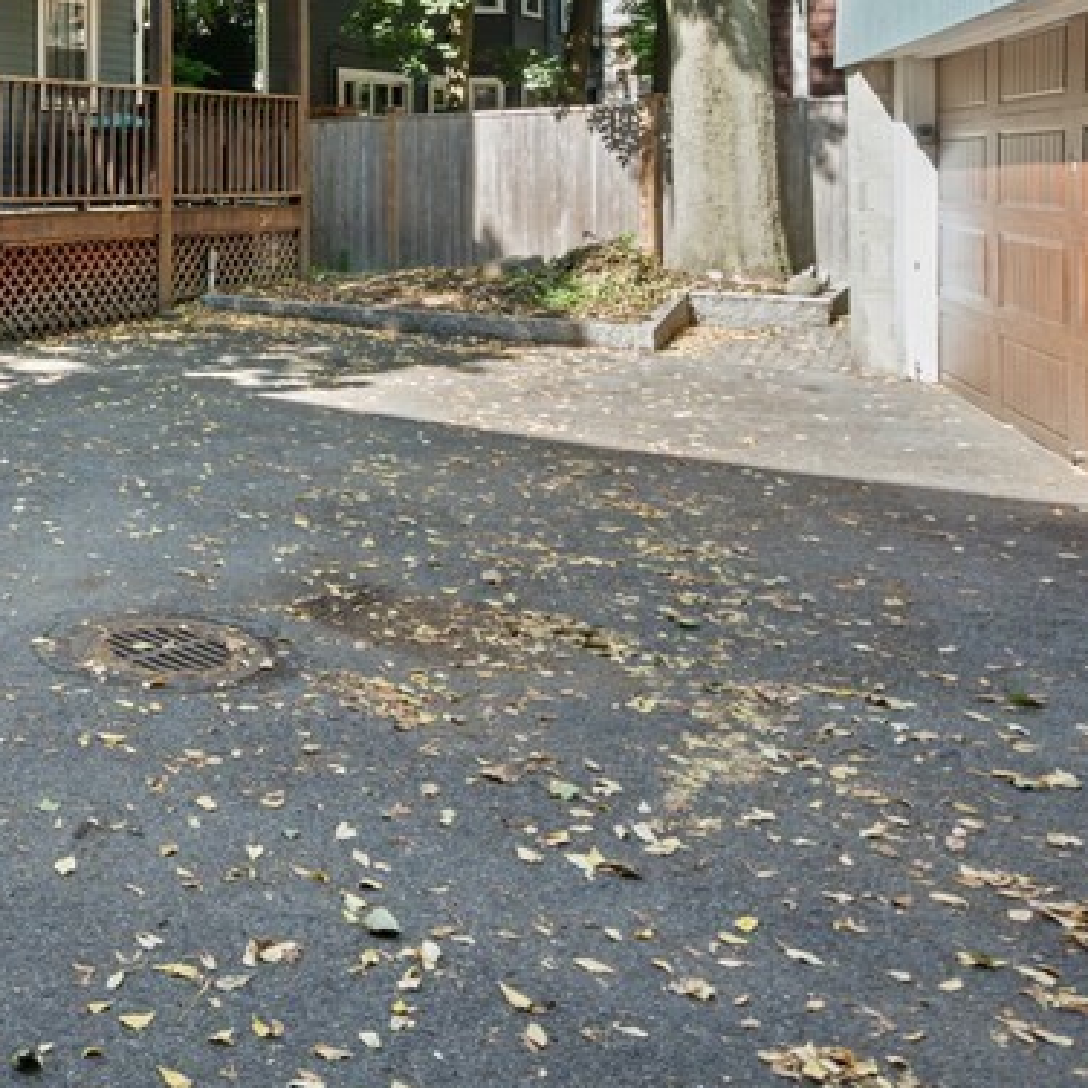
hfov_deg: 37.4
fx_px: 1357
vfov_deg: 41.3
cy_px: 175
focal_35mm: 38
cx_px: -75
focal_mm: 16.5
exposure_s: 1/30
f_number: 8
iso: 100
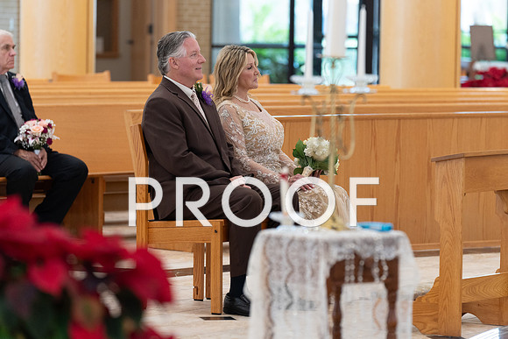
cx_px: 254
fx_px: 2823
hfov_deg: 10.3
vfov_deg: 6.9
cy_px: 170
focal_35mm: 200
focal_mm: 200
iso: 2500
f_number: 4
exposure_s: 1/125
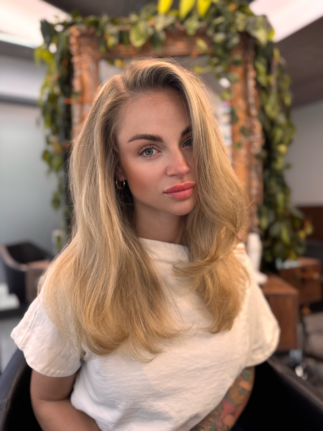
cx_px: 162
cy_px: 216
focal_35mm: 24
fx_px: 299
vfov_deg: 71.6
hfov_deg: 56.8
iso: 125
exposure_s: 1/100
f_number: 1.78
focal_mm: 6.76
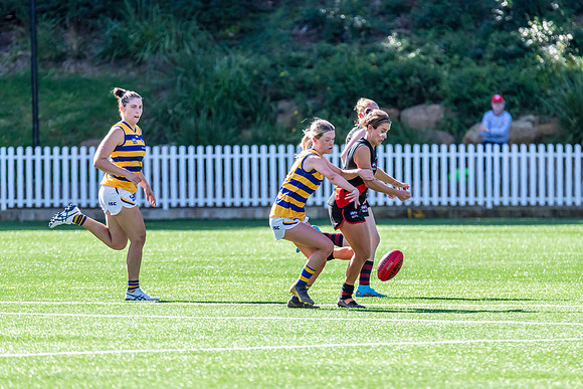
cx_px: 332
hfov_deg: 3.8
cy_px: 205
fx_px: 8788
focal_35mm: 543
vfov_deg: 2.5
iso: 800
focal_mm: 420
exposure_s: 1/1600
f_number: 7.1
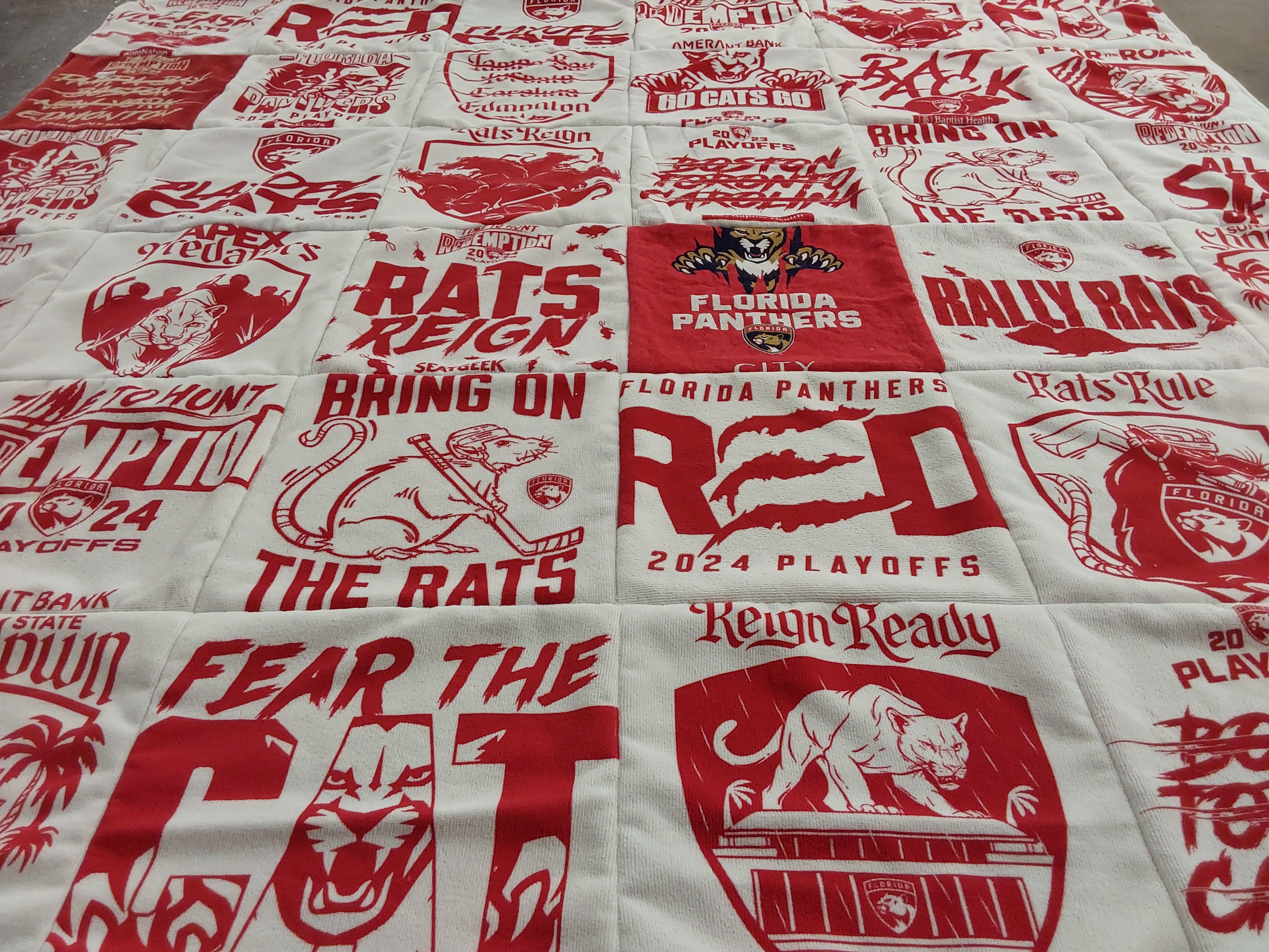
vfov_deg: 49.7
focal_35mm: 28
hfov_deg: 63.4
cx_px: 634
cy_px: 476
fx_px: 1026
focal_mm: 2.91
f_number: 1.9
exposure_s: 1/60
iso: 64
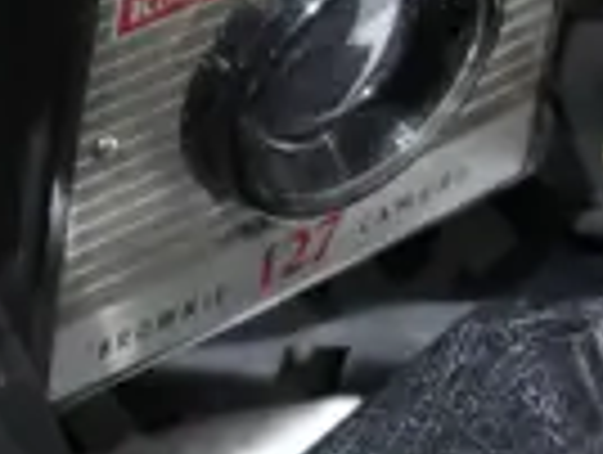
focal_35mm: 367
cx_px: 603
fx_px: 6404
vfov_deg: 4.1
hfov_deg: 5.4
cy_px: 47
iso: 1000
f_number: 5.2
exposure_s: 1/60
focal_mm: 24
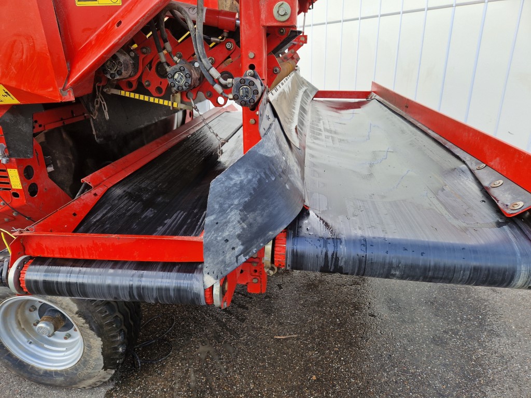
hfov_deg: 73.9
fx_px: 353
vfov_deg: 58.9
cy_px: 199
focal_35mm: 23
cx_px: 266
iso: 50
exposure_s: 1/331
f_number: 1.8
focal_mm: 5.4
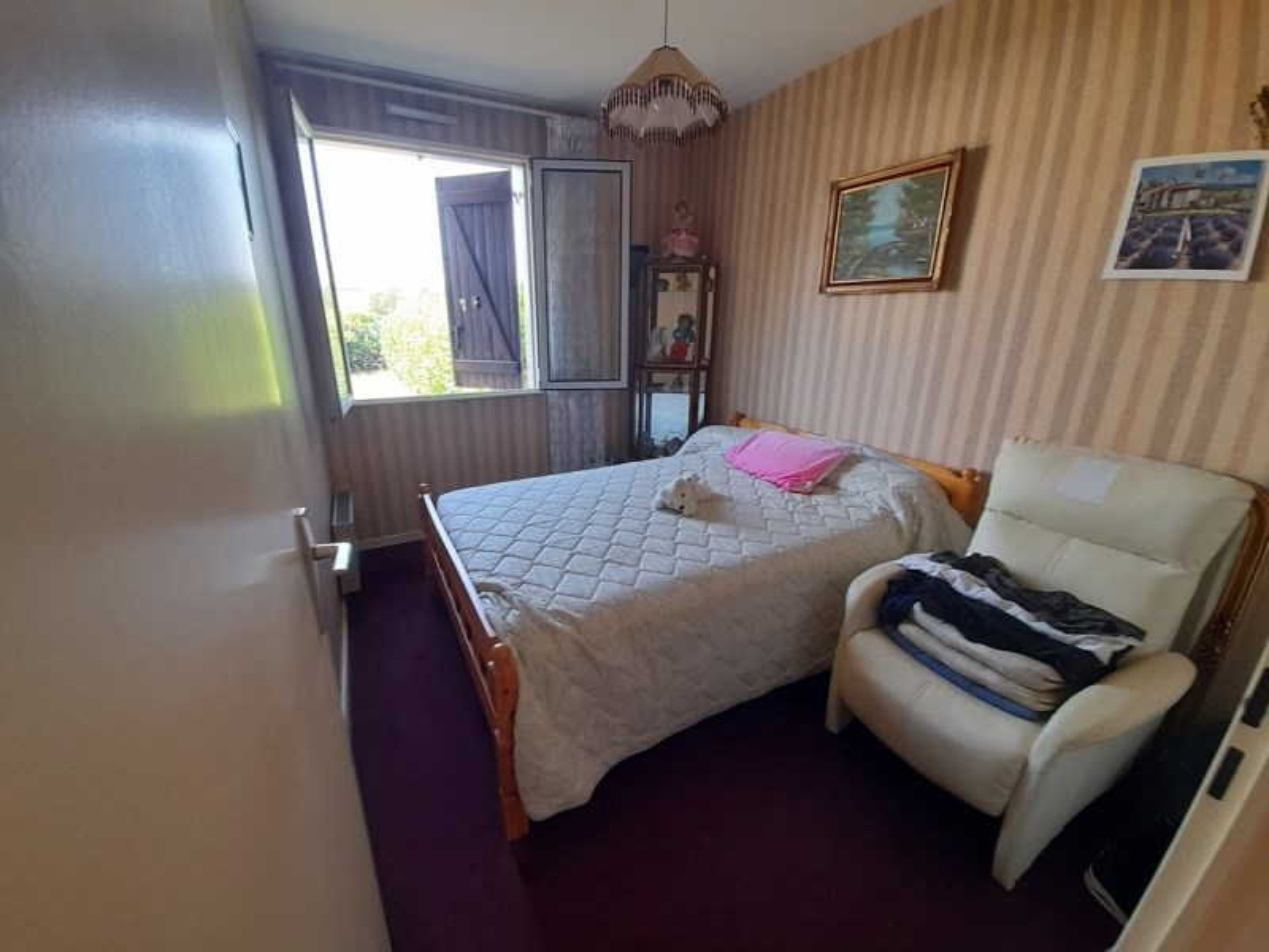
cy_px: 476
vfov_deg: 89.9
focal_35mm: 13
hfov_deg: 106.2
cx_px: 634
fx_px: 477
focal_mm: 1.42
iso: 64
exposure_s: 1/40
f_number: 2.2
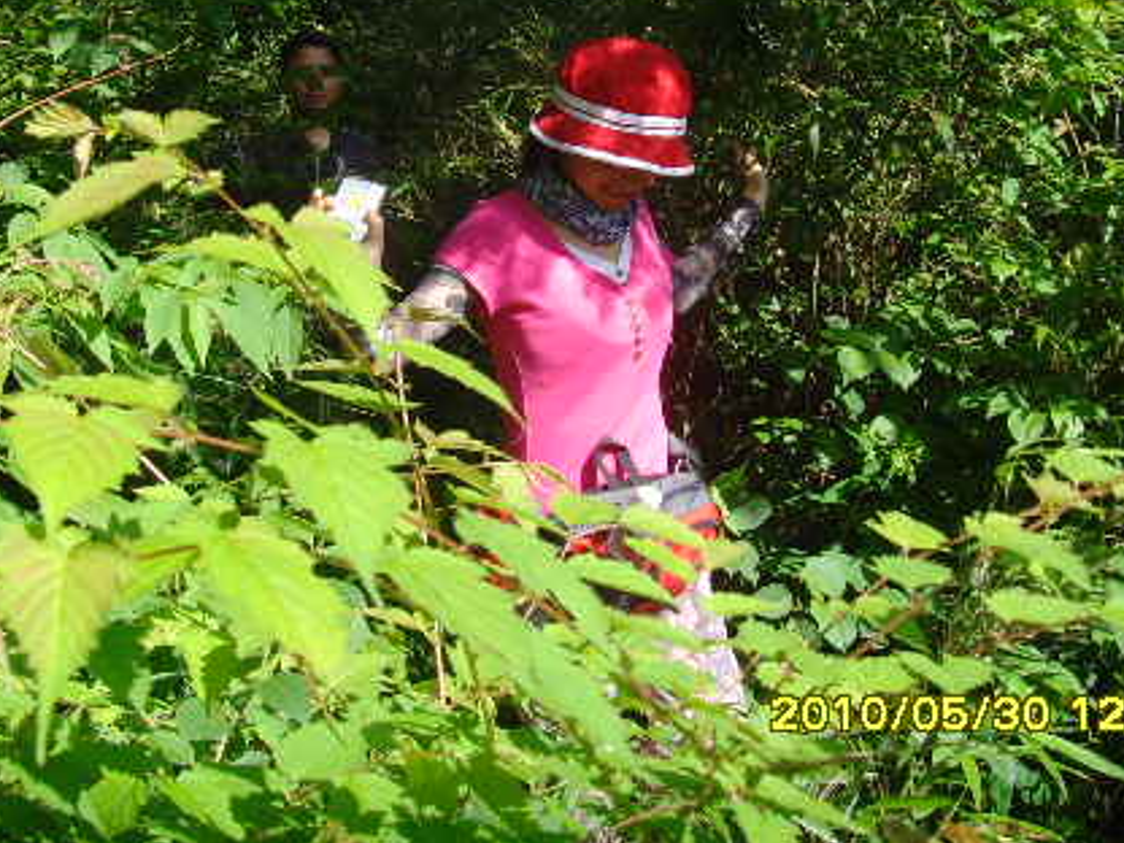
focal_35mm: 60
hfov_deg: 32.2
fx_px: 1948
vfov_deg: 24.1
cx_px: 500
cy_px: 200
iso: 80
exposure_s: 1/350
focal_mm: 6.6
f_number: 3.5
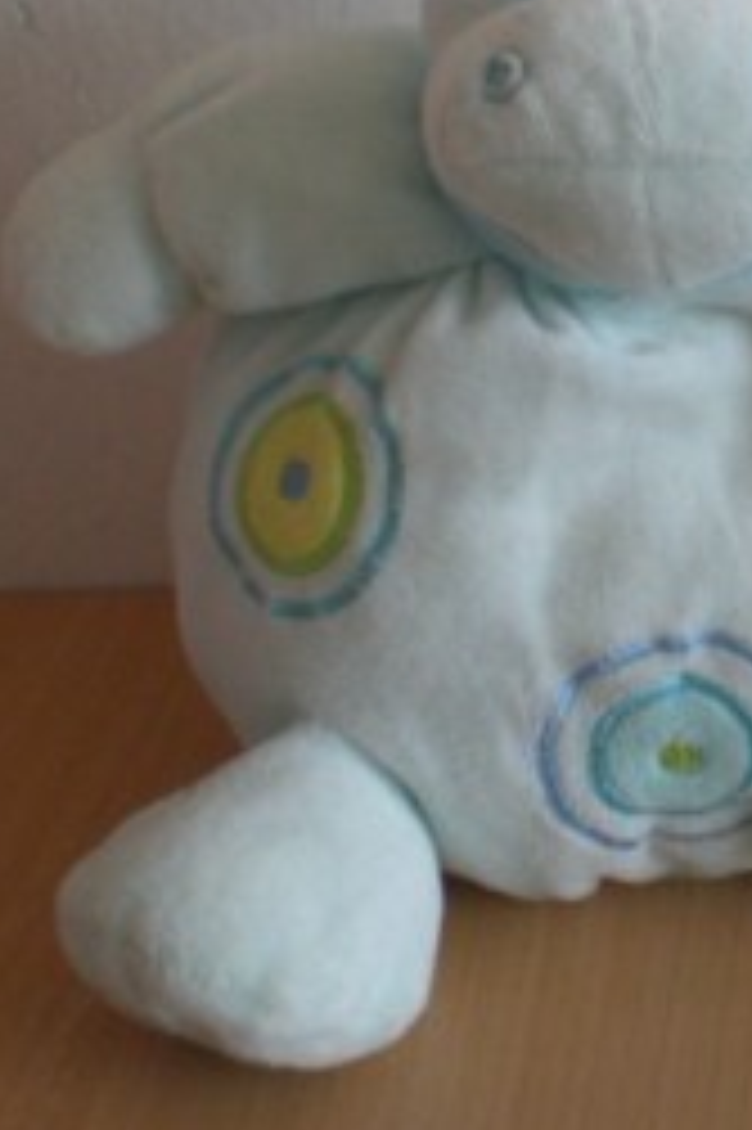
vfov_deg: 24.7
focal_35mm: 82
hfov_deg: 16.4
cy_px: 374
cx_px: 716
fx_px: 2573
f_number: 3.1
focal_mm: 6.3
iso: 200
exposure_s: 1/22.8
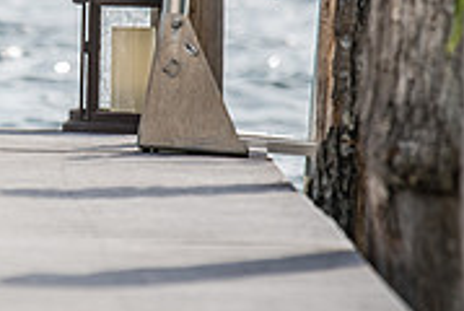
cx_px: -21
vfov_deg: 1.4
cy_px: -48
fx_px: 12536
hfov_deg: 2.1
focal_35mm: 971
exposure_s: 1/500
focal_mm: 200
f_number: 4
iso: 200
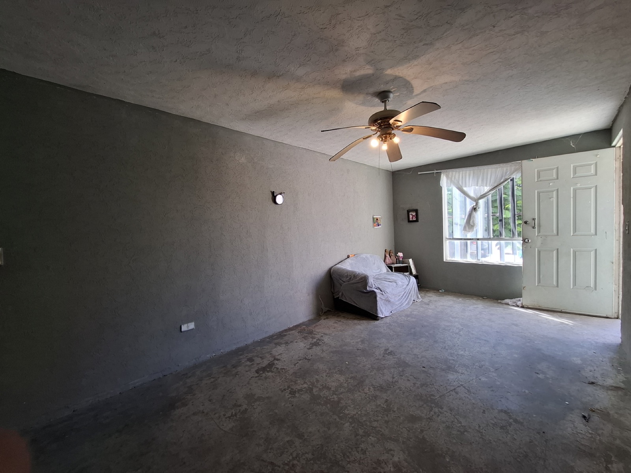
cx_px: 316
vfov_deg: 89.9
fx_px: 237
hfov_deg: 106.2
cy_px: 236
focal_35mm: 13
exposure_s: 1/40
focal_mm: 1.74
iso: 40
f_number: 2.2
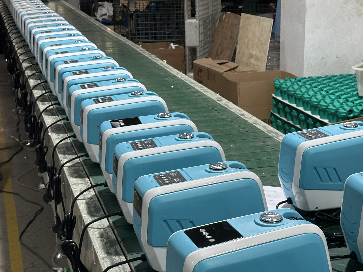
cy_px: 188
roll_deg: -0.4
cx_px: 232
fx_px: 724
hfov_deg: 28.0
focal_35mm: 69
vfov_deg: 21.2
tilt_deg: -16.7
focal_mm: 6.86
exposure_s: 1/50
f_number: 1.78
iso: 80
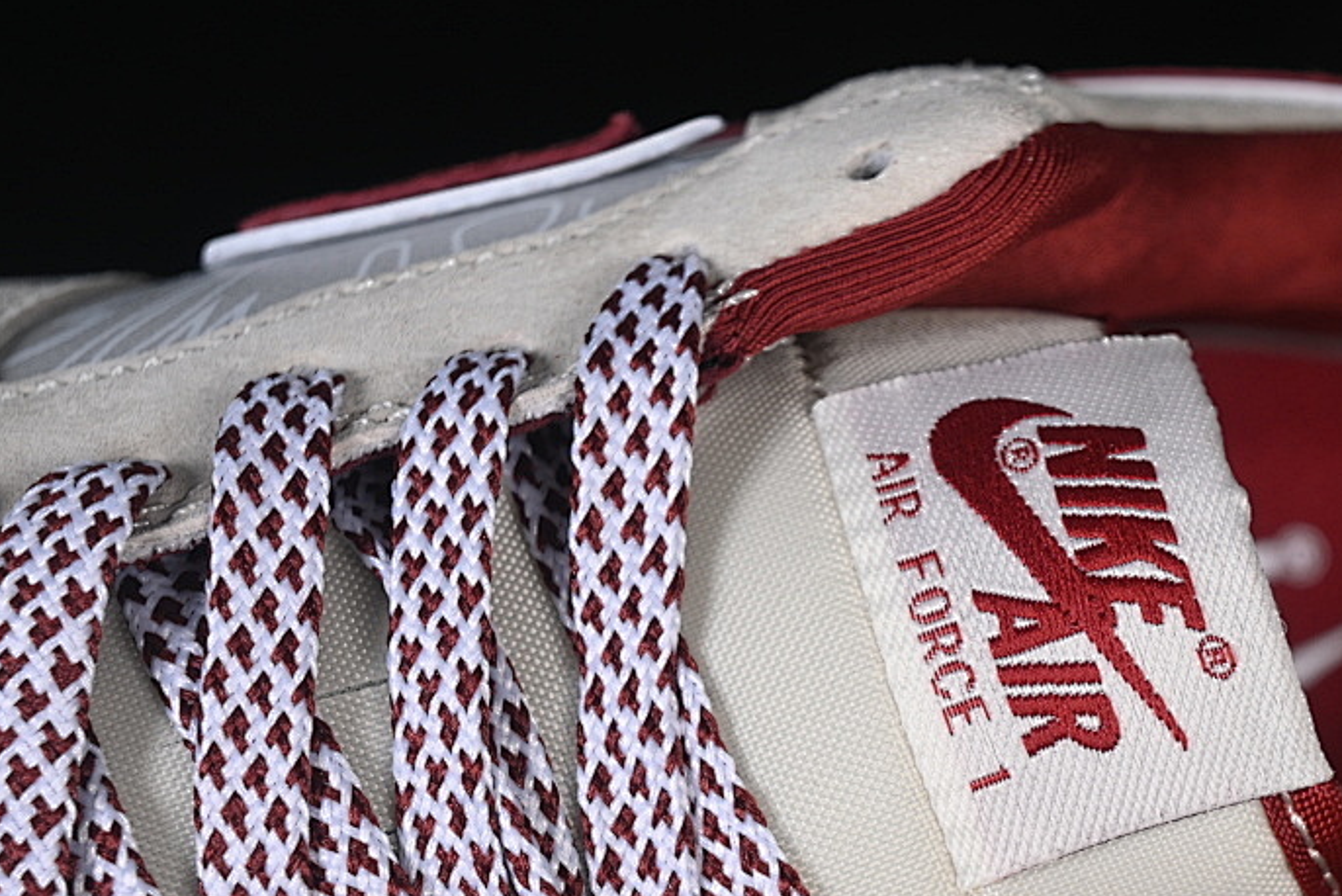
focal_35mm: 118
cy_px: 679
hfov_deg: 17.3
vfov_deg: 11.6
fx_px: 4400
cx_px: 986
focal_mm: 50
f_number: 7.1
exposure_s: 1/80
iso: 160
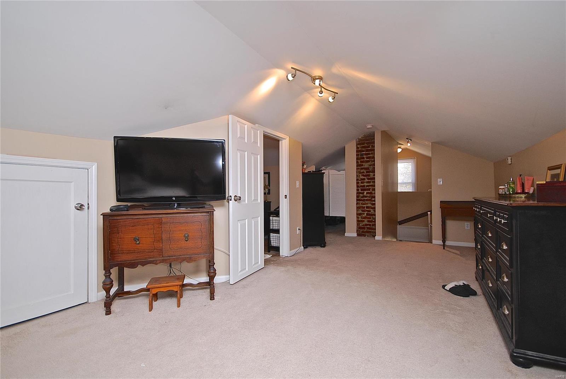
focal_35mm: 16
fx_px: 260
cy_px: 190
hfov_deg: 94.9
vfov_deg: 72.2
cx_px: 283
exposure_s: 1/60
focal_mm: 11
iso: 200
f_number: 4.2
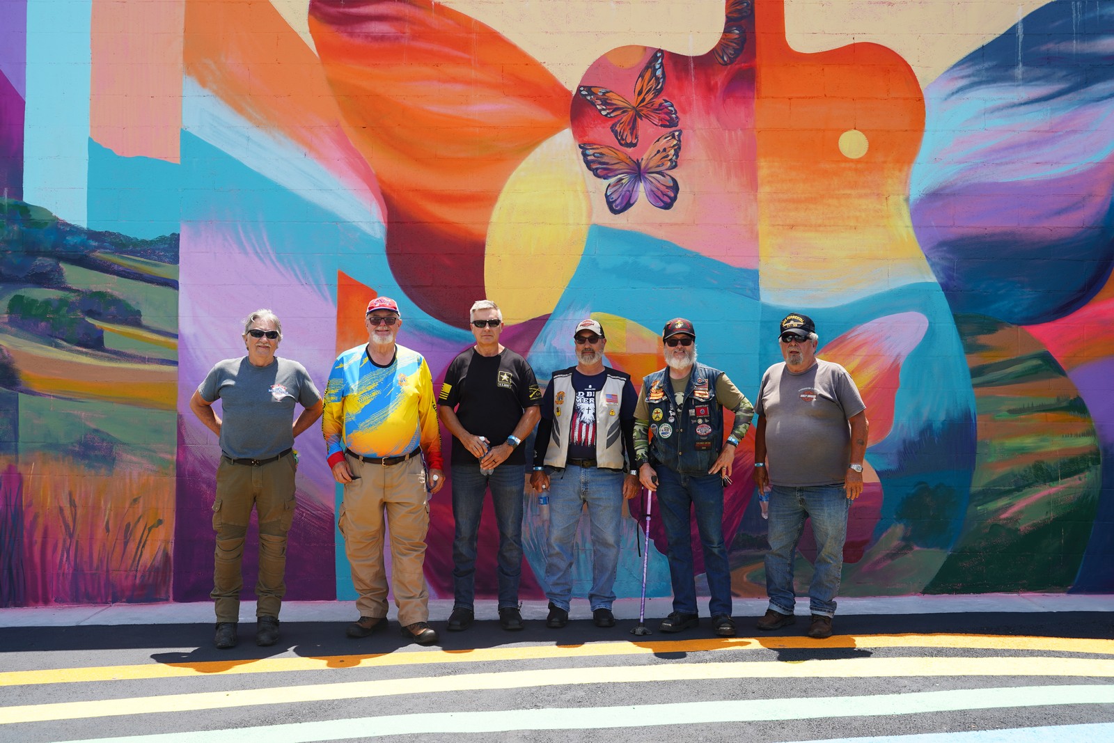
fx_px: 1083
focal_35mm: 35
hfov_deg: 54.4
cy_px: 372
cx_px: 557
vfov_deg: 37.9
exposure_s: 1/250
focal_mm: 35
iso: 100
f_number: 5.6
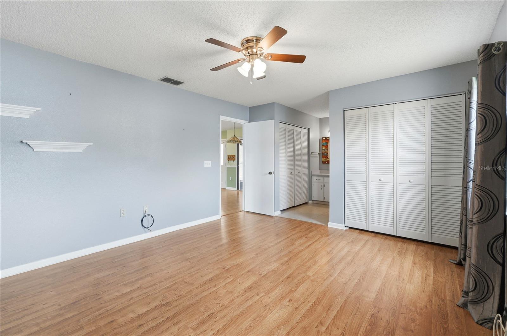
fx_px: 211
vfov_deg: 77.2
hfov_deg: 100.5
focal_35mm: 15
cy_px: 168
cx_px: 254
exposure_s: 1/40
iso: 100
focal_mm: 10
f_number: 7.1
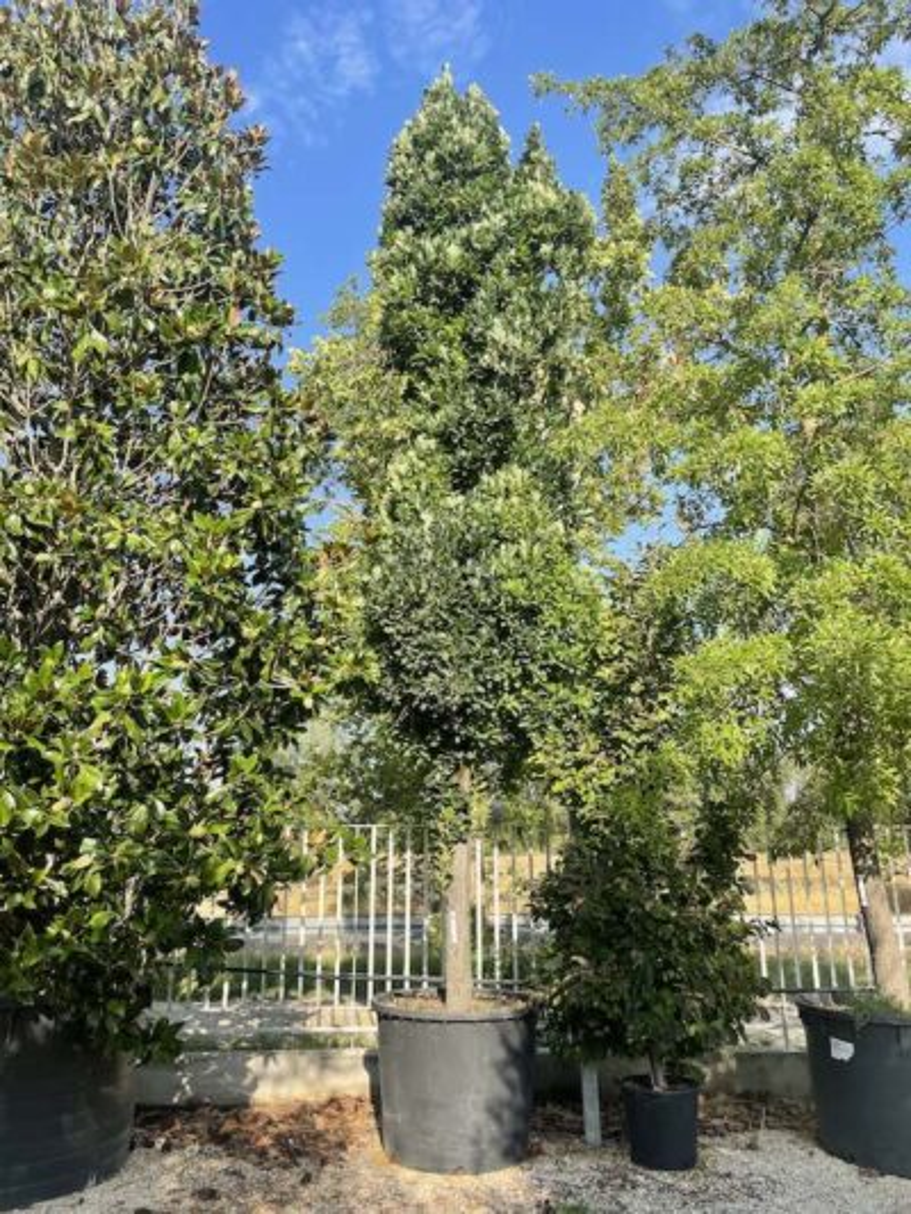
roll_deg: -1.2
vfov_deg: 67.3
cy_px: 607
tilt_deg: +13.7
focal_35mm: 26
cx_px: 456
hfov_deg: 53.1
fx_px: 912
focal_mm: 4.2
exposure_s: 1/1182
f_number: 1.6
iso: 32
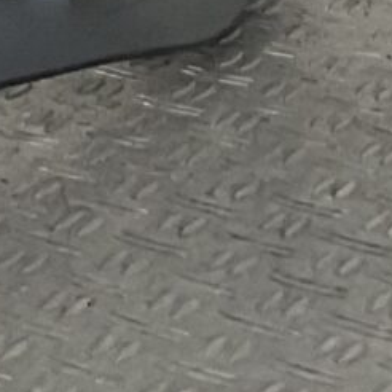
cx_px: -1448
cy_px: -711
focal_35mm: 267
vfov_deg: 6.1
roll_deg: -0.2
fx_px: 3421
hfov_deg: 5.3
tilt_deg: -6.9
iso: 16
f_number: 1.8
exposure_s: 1/165
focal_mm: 3
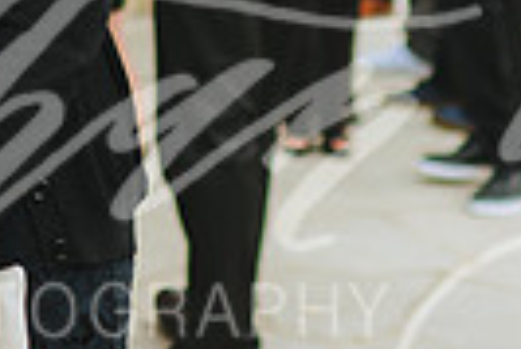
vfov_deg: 8.5
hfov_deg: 13.2
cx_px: 12
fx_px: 2217
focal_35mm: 153
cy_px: -339
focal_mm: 35
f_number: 2
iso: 80
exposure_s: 1/500
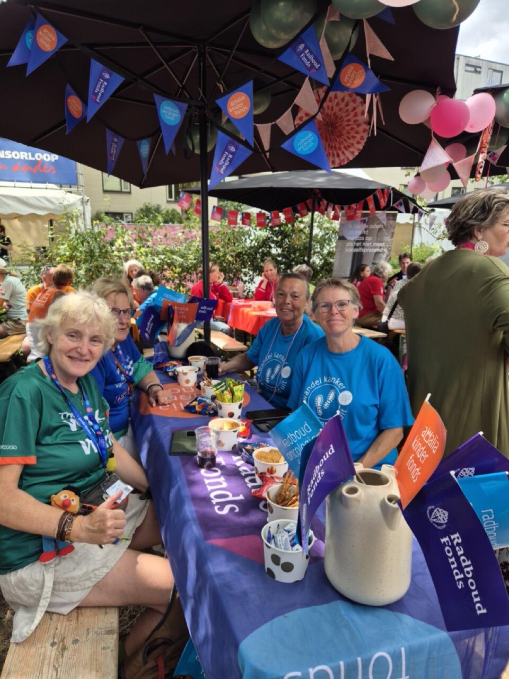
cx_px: 254
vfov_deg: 73.9
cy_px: 340
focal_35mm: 23
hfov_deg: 58.9
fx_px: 451
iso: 25
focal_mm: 5.4
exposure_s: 1/260
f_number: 1.8
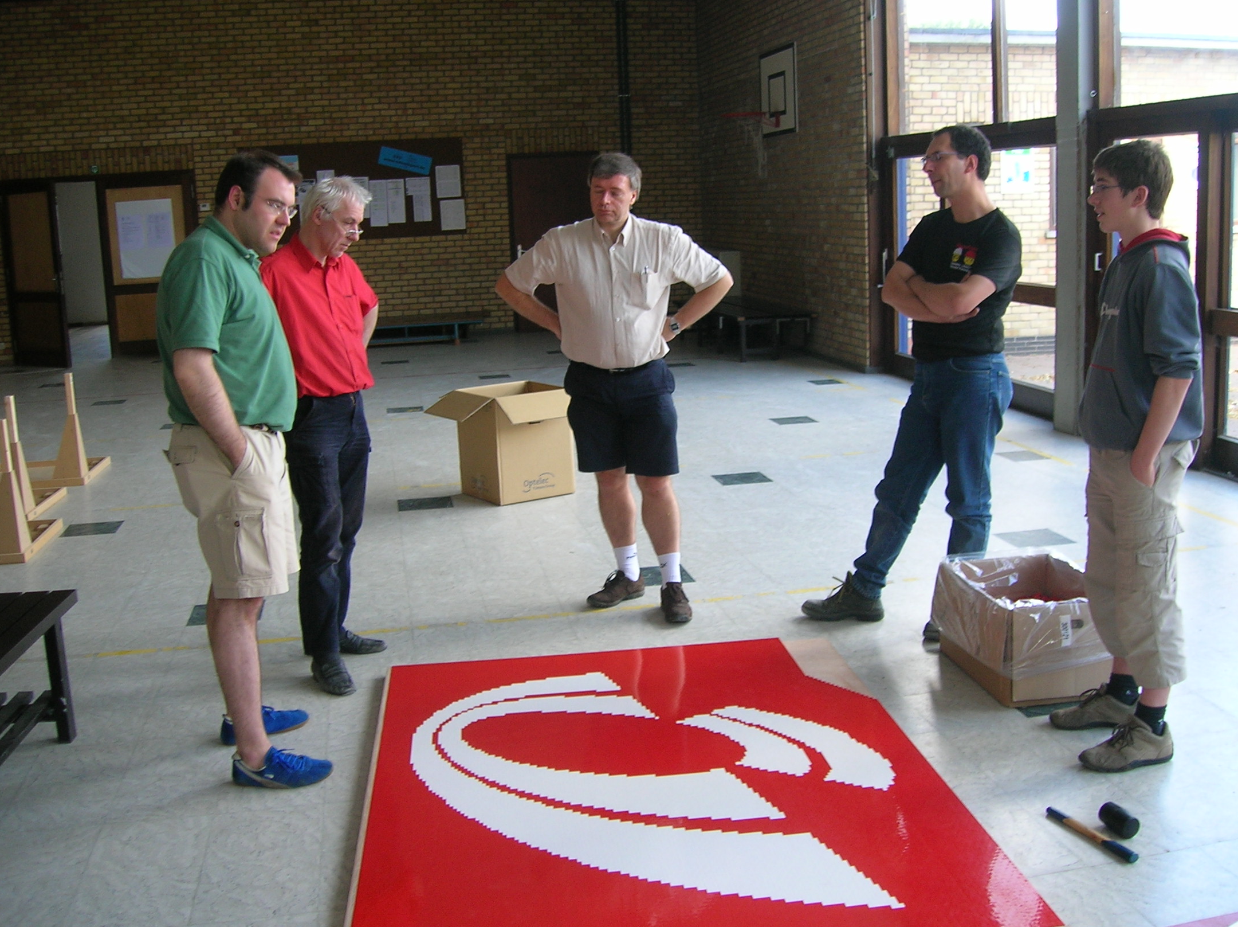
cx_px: 649
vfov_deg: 39.6
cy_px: 455
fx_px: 1286
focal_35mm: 36
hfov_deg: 51.4
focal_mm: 5.7
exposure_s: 1/31.3
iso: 50
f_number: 2.9
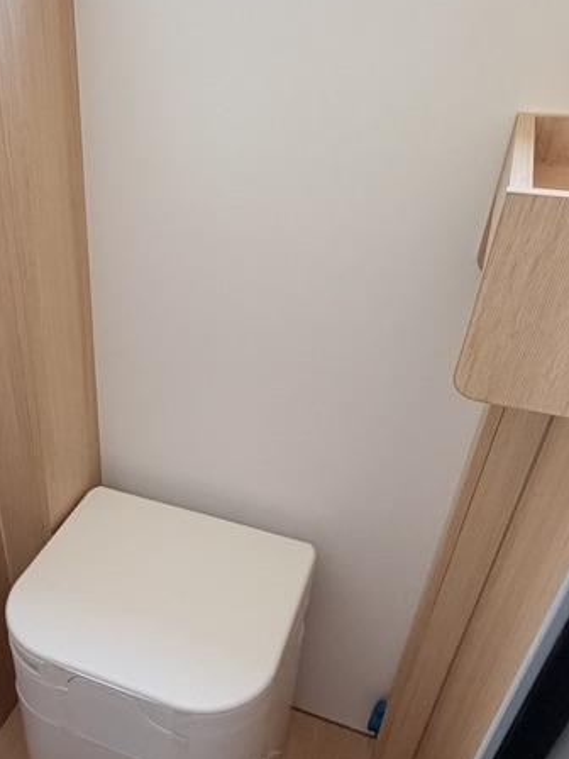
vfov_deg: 56.2
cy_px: 469
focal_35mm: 32
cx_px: 135
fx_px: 701
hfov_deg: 42.7
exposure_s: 1/60
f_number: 2.2
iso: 400
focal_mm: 2.22
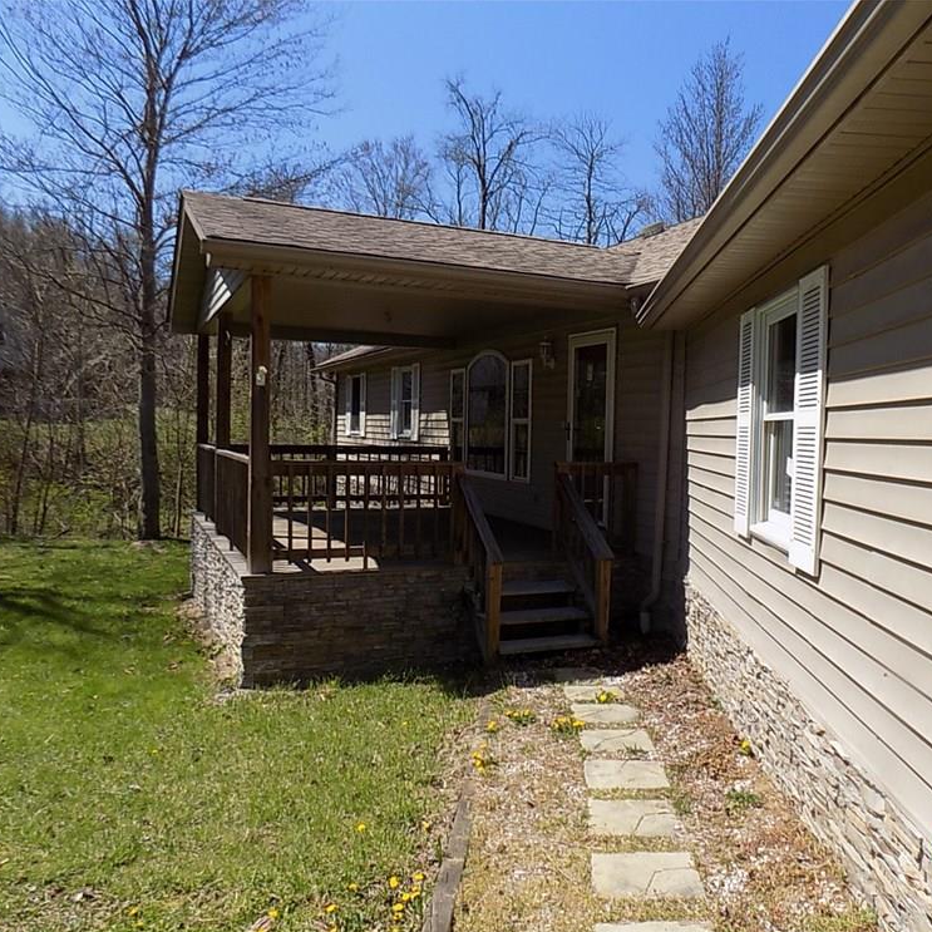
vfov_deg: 57.3
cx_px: 605
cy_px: 480
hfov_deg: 56.3
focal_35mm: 28
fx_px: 853
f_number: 3.1
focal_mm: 4
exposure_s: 1/1000
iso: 80
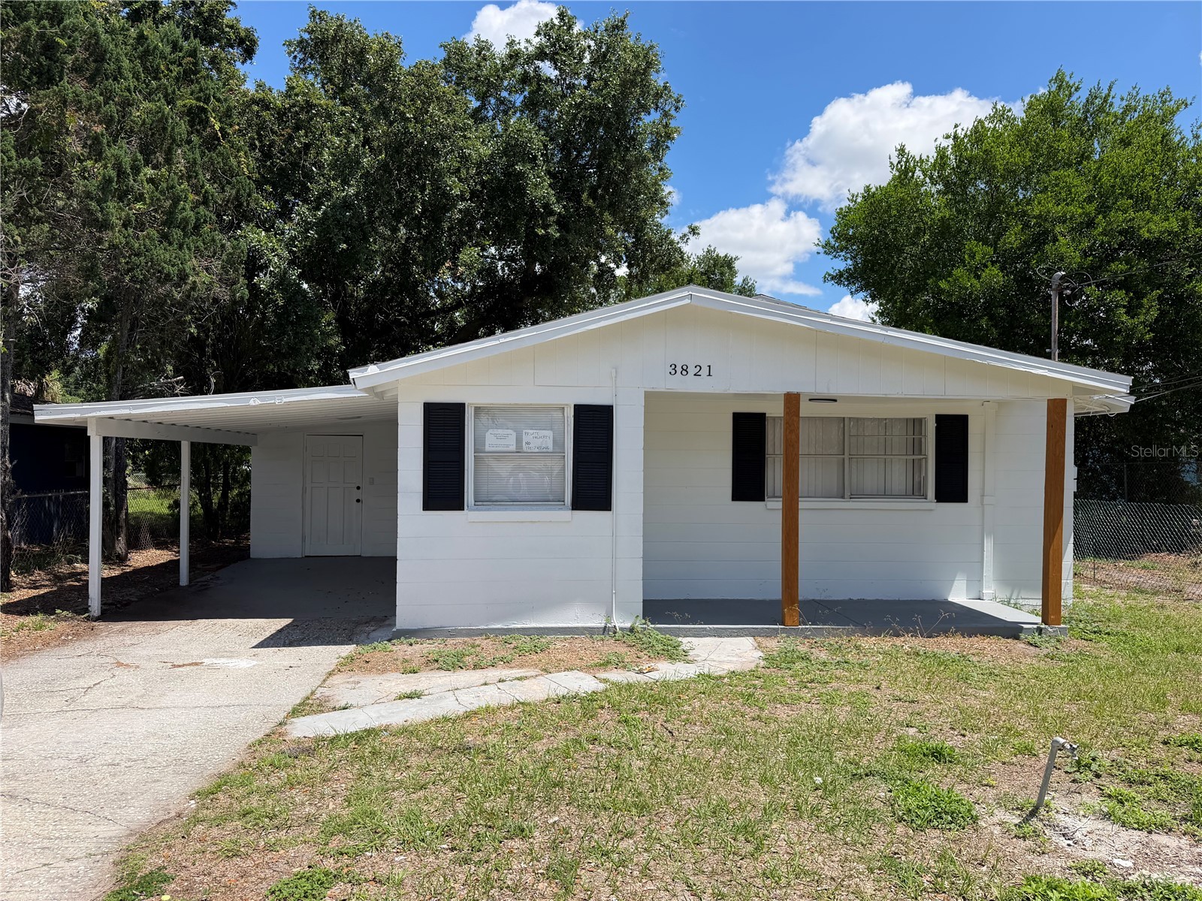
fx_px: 833
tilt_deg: +0.0
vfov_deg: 56.8
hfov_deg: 71.6
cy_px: 450
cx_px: 601
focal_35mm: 24
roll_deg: -0.9
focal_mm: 6.76
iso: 80
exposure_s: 1/4673
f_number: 1.78
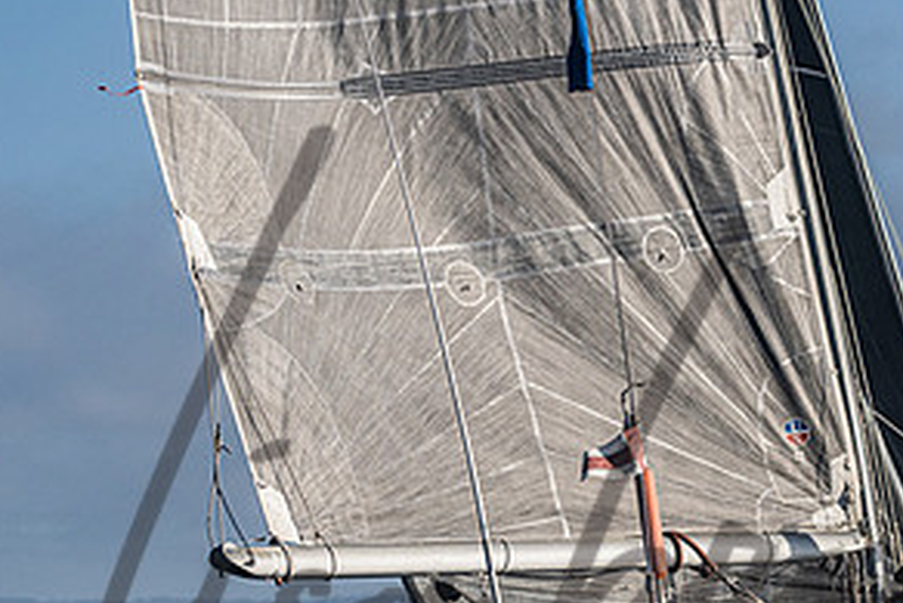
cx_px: 637
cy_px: 520
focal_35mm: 231
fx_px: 5797
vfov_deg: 5.9
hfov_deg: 8.9
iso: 400
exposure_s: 1/8000
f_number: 5.6
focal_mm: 100
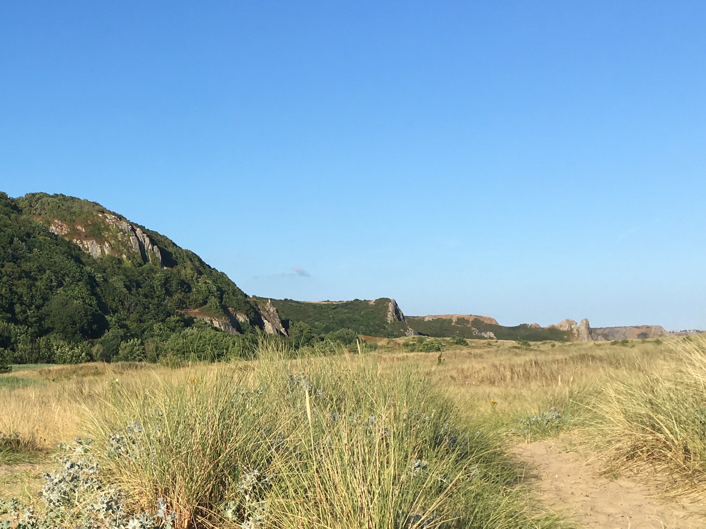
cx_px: 95
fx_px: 1203
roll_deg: +2.1
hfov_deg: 31.4
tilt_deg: -0.7
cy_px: 373
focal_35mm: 59
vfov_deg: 24.6
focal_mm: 4.15
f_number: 2.2
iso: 25
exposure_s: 1/1538
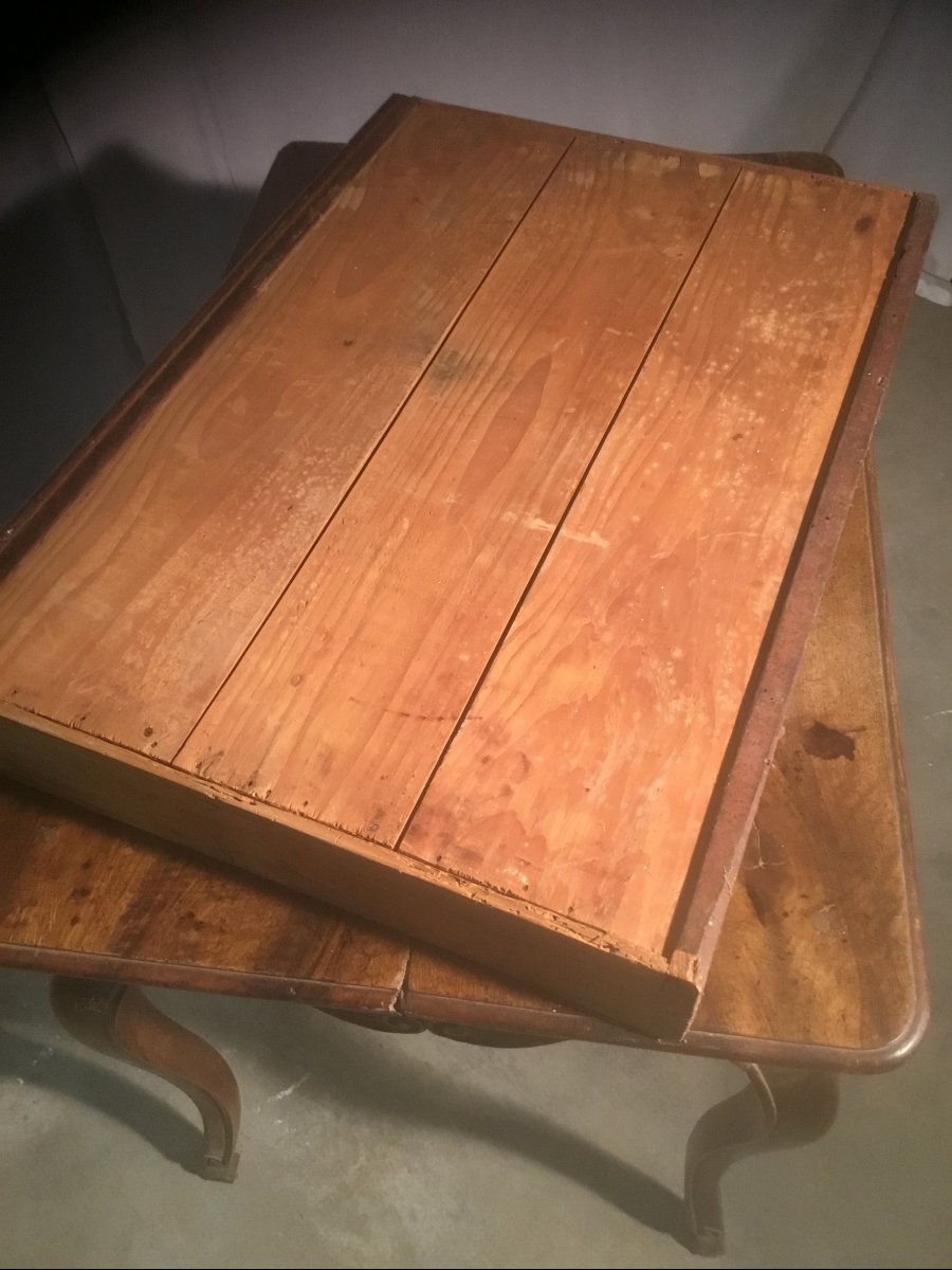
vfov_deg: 58.4
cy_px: 635
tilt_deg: -51.6
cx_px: 476
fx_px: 1137
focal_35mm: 31
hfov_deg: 45.4
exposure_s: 1/33
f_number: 2.4
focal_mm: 3.3
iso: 200
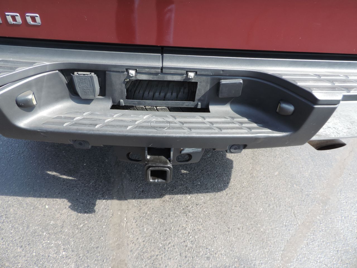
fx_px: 248
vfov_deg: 56.8
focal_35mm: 24
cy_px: 134
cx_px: 178
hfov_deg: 71.6
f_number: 3
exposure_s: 1/250
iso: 80
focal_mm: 4.3
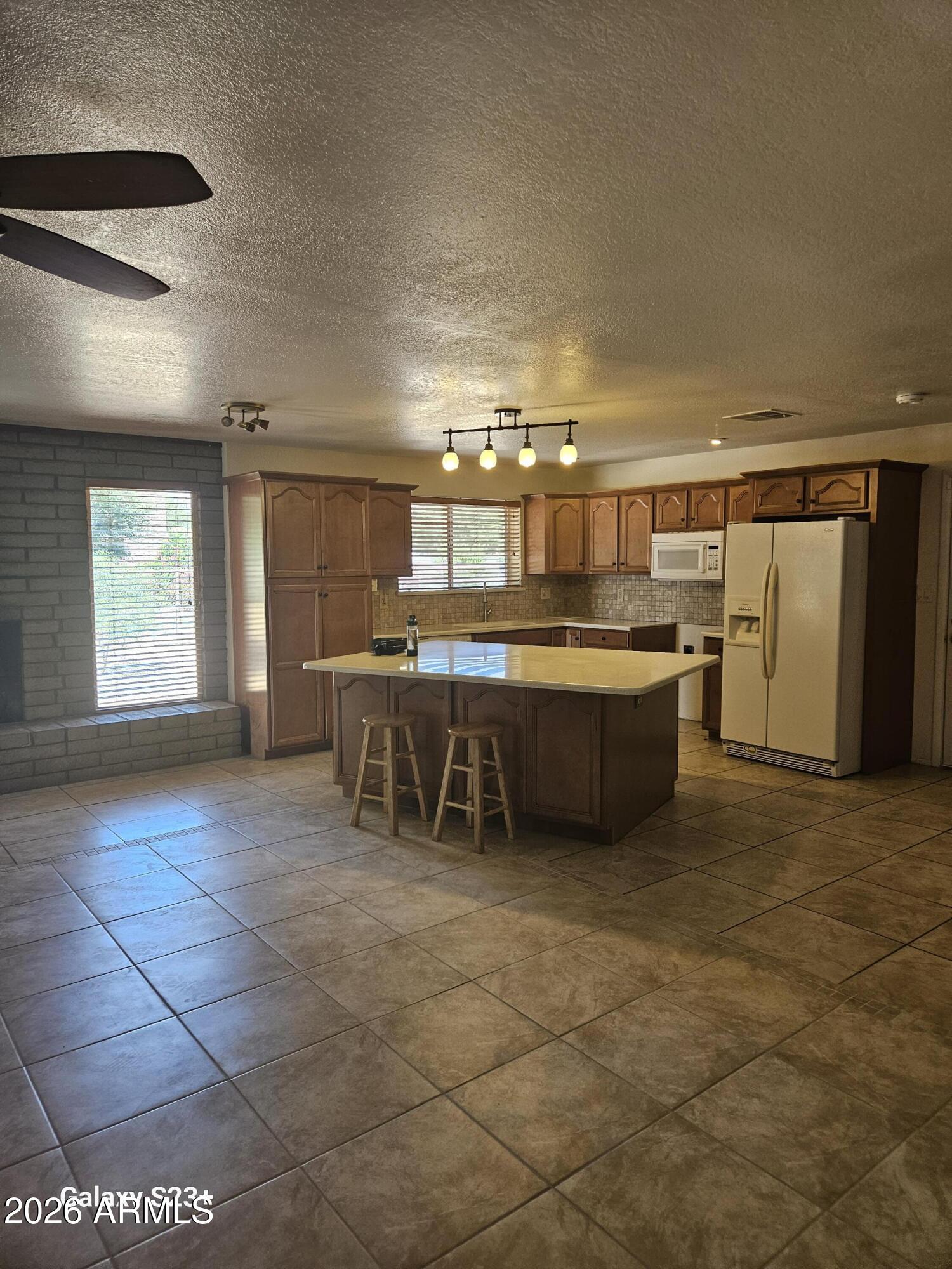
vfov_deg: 73.9
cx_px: 476
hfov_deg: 58.9
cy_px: 634
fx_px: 843
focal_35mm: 23
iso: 160
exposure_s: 1/120
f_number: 1.8
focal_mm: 5.4
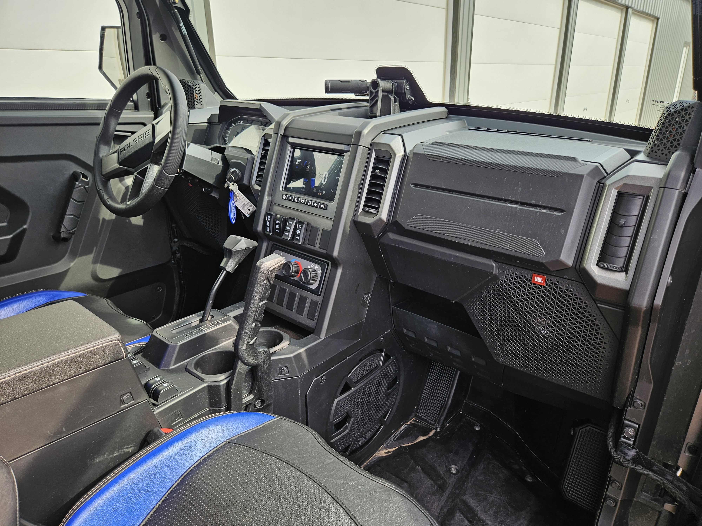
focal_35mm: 23
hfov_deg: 73.9
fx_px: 466
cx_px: 351
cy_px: 263
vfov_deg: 58.9
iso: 32
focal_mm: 5.4
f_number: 1.8
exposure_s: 1/180
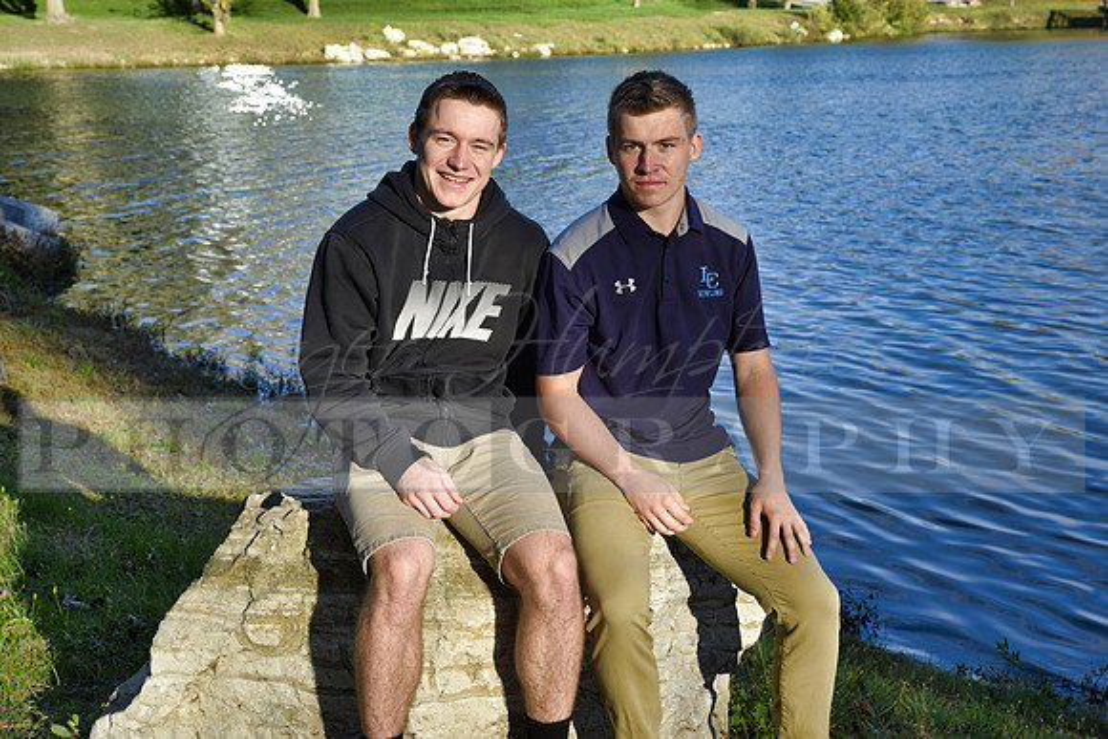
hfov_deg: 34.5
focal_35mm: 58
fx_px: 1785
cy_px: 370
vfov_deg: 23.4
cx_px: 554
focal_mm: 58
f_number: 8
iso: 200
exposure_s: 1/250
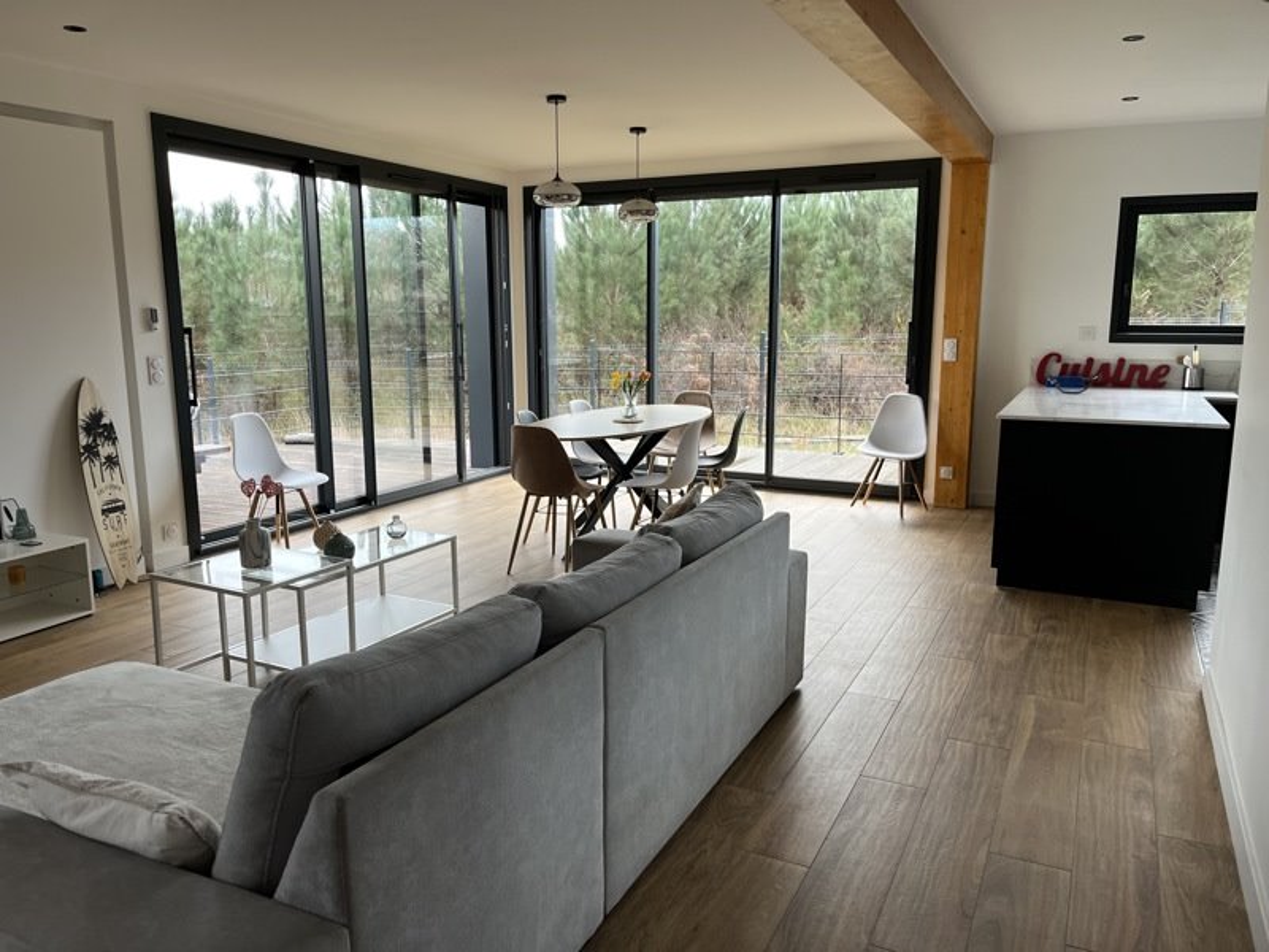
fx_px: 953
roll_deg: +0.6
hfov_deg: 67.3
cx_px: 634
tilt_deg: -10.2
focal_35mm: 26
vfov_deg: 53.1
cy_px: 476
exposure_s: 1/121
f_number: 1.6
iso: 100
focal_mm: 5.1
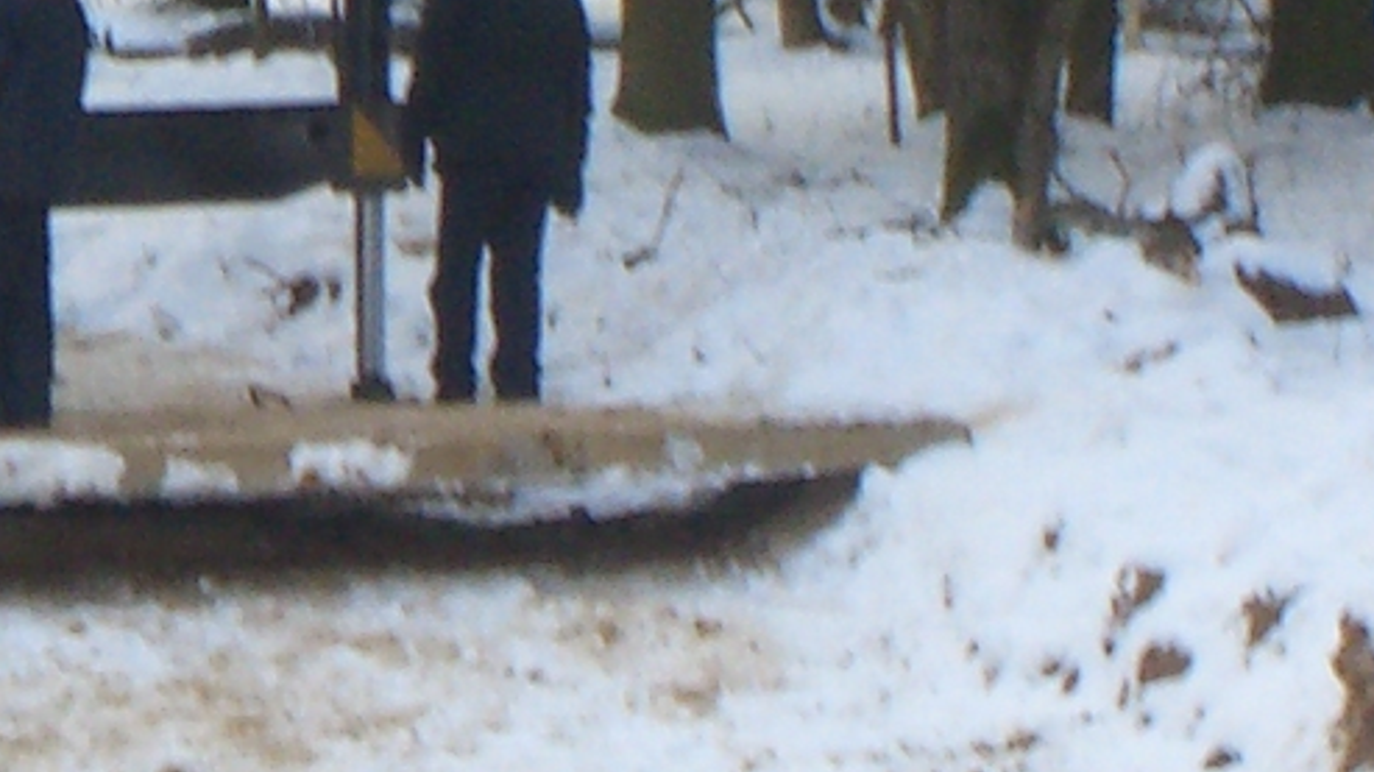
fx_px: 21162
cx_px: -895
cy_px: -418
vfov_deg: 2.1
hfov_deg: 3.7
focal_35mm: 581
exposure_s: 1/100
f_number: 5.1
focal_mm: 23.7
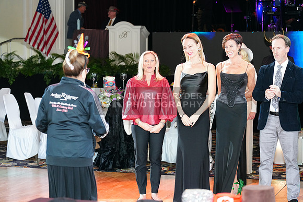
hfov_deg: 21.7
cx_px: 152
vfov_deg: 14.6
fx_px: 791
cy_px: 101
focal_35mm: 94
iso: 2500
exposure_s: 1/250
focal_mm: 94
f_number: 4
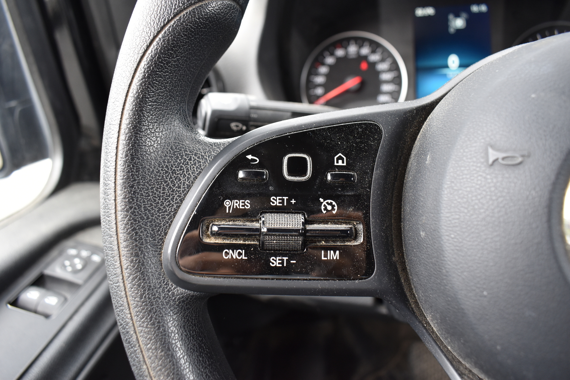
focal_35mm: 27
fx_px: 427
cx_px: 285
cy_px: 190
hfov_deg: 67.4
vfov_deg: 47.9
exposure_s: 1/125
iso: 640
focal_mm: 18
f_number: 5.6
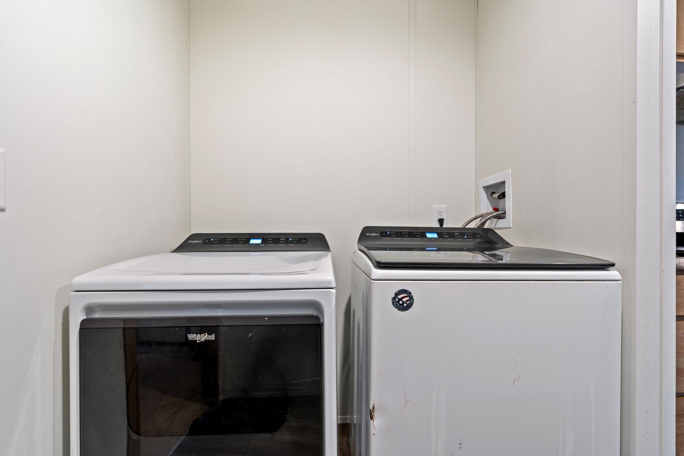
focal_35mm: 16
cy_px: 228
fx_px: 304
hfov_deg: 96.7
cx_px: 342
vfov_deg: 73.7
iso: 100
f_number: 9
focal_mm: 16
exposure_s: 4
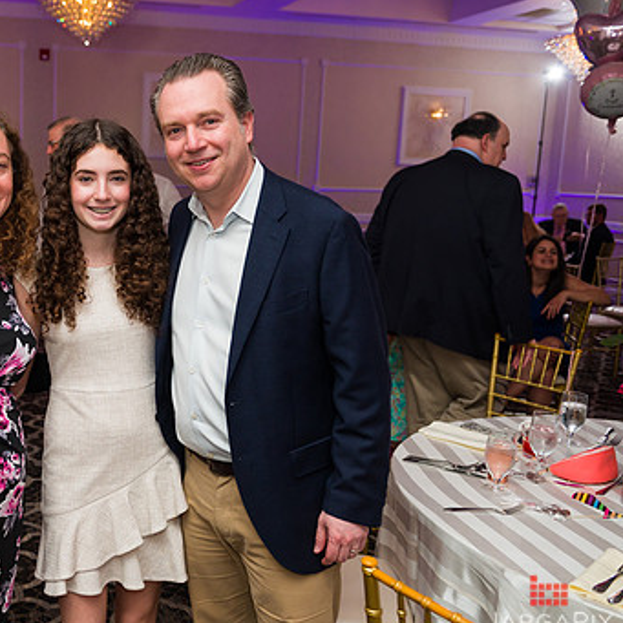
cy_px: 318
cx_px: 130
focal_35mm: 39
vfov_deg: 42.8
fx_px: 794
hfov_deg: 41.1
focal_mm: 27
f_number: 4
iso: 1250
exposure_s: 1/200
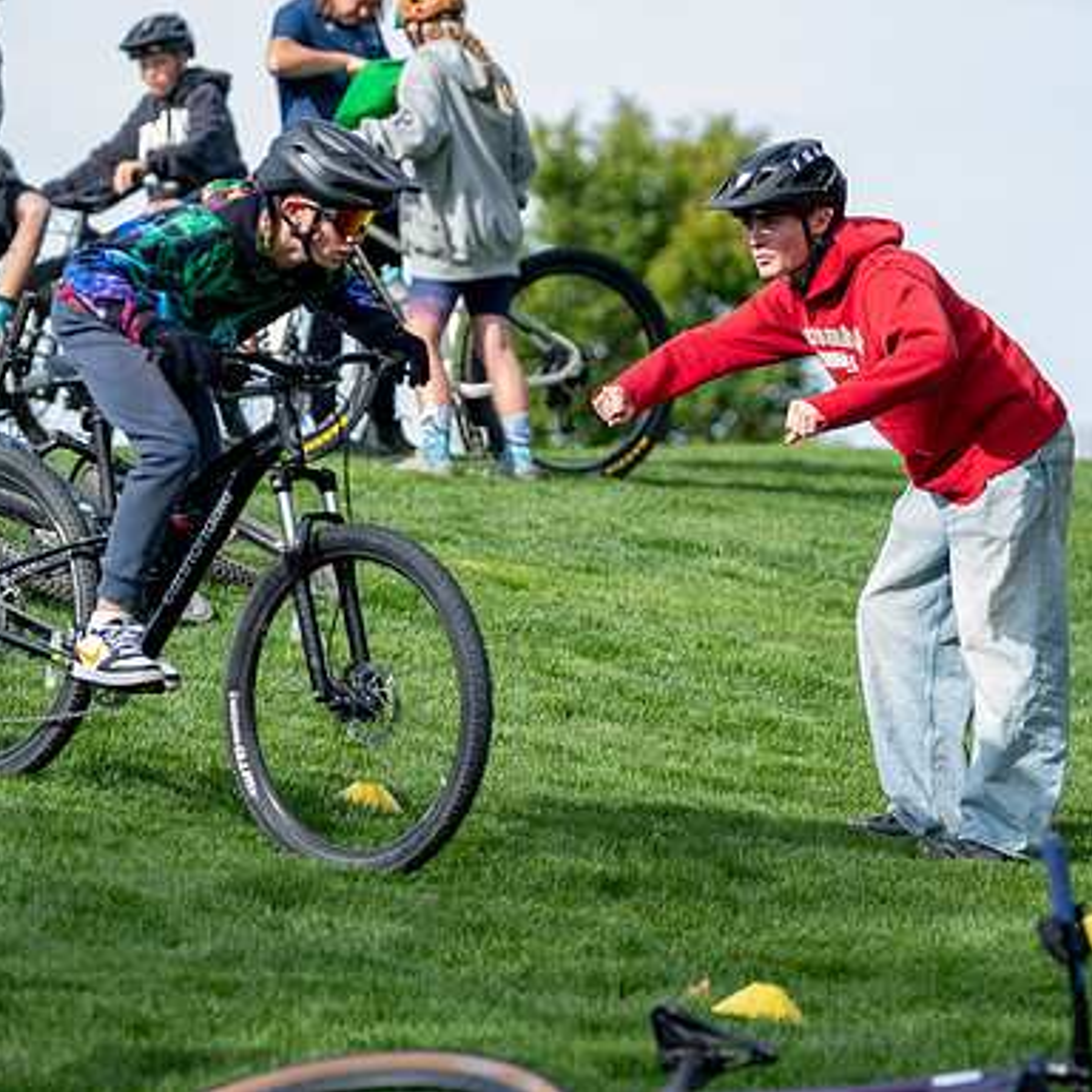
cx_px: 353
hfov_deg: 6.7
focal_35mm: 260
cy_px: 545
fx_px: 9279
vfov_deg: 6.7
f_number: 3.2
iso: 200
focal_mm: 135
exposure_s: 1/800
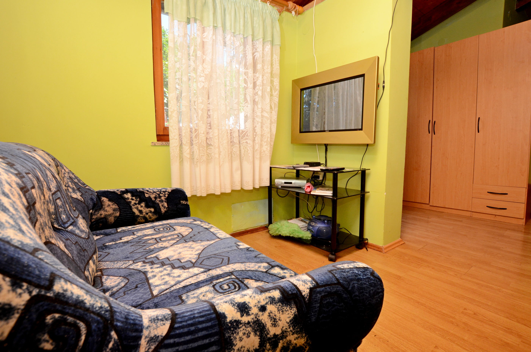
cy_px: 176
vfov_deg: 71.8
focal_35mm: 16
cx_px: 266
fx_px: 243
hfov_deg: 95.1
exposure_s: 1/160
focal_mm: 11
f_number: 7.1
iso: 1000
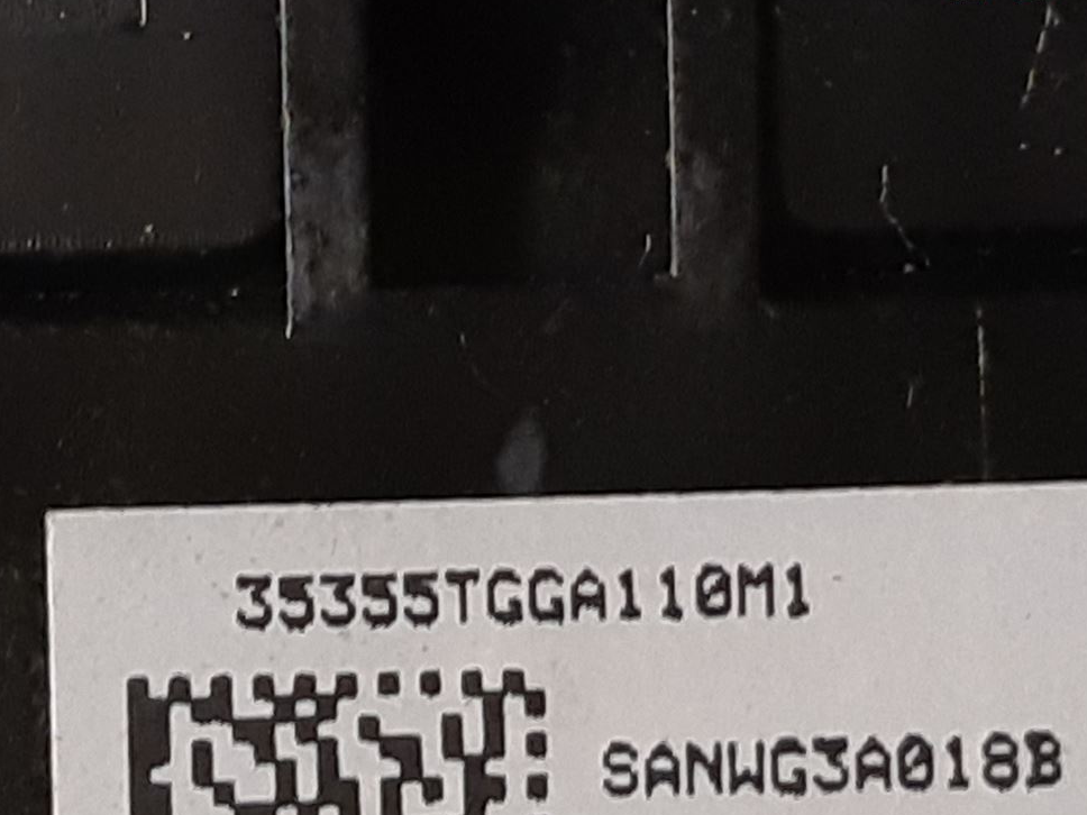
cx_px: 492
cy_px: 669
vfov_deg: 26.0
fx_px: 1727
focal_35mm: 55
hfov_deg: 34.9
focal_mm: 3.93
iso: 250
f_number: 1.7
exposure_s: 1/50
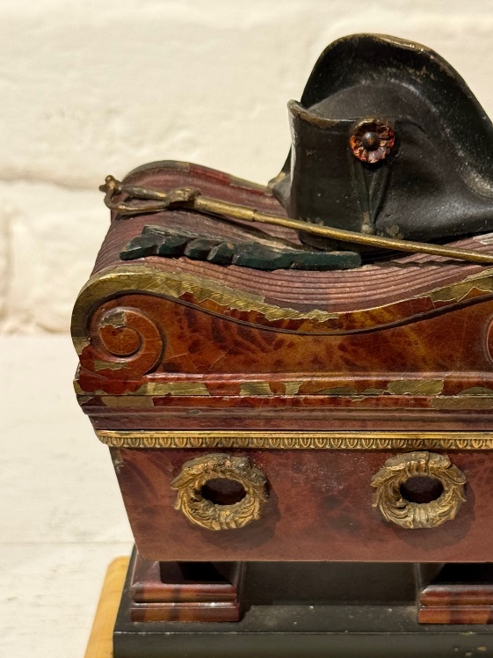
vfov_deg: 25.1
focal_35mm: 77
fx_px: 1462
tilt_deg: -30.1
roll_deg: -0.2
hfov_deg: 19.1
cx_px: 344
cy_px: 462
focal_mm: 6.76
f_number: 1.78
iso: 320
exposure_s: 1/33
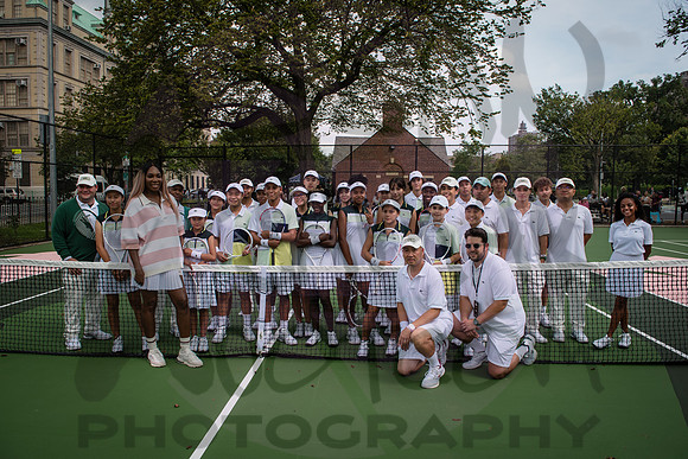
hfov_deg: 72.3
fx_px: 471
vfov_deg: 51.9
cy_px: 230
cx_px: 344
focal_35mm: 25
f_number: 5
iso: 100
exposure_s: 1/250
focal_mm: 24
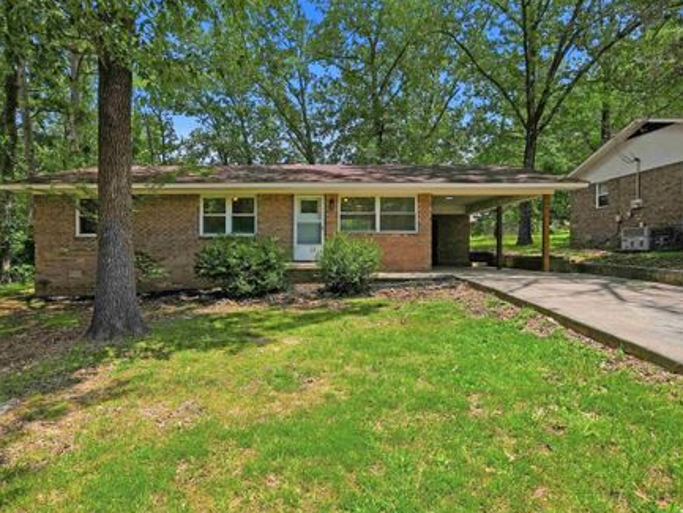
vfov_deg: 64.6
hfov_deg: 79.7
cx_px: 292
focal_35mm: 21
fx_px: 406
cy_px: 256
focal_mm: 18.5
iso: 640
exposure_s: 1/2500
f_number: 9
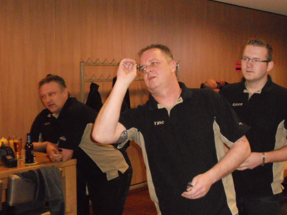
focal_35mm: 57
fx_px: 473
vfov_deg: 25.7
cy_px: 103
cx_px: 146
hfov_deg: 33.8
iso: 1600
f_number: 4.8
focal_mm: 9.8
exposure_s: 1/30
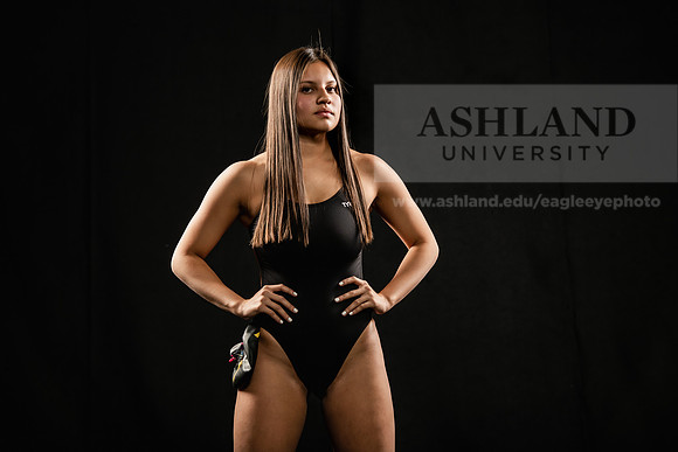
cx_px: 339
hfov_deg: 17.1
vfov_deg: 11.4
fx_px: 2260
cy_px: 226
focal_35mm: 120
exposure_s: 1/250
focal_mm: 120
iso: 400
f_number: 5.6
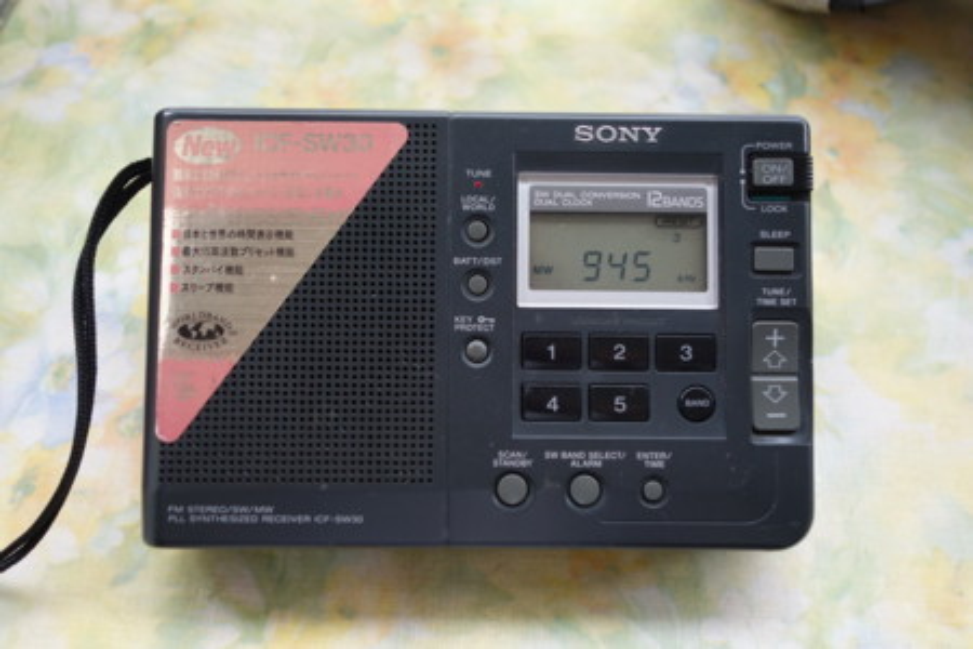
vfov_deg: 41.1
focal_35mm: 32
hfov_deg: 58.7
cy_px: 324
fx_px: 865
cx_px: 486
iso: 400
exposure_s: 1/40
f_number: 2.5
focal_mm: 12.03
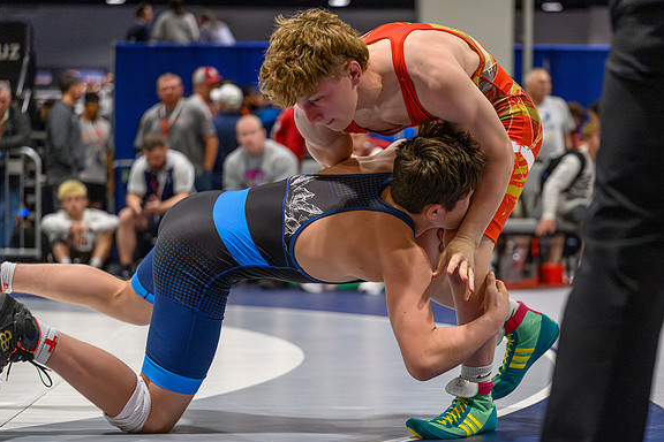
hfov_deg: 21.7
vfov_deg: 14.5
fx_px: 1734
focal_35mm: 94
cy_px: 268
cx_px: 401
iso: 10000
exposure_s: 1/800
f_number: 2.8
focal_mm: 77
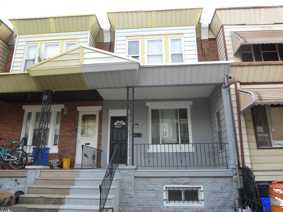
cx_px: 138
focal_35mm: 25
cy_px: 108
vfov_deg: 54.9
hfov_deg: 69.4
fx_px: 204
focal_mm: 4.3
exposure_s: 1/100
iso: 80
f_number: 3.3
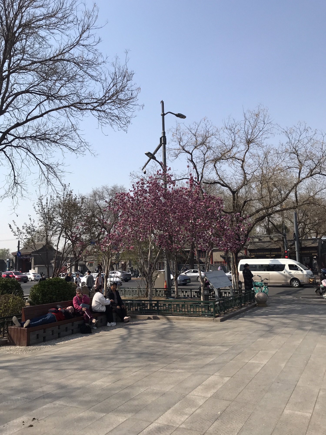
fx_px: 352
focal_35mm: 28
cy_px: 218
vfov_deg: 63.4
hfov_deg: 49.7
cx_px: 163
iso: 20
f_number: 1.8
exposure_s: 1/2336
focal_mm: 3.99
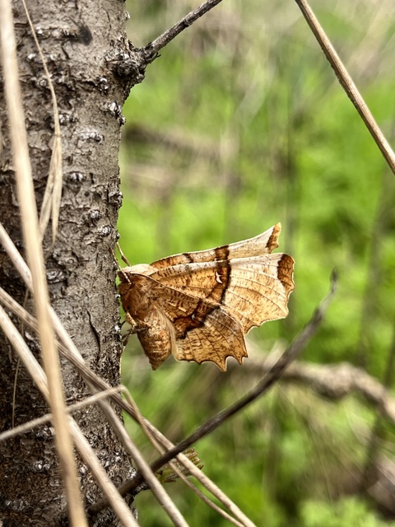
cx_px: 198
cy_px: 264
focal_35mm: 52
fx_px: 791
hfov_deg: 28.0
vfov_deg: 36.8
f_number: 1.6
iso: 50
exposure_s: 1/550
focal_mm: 5.1
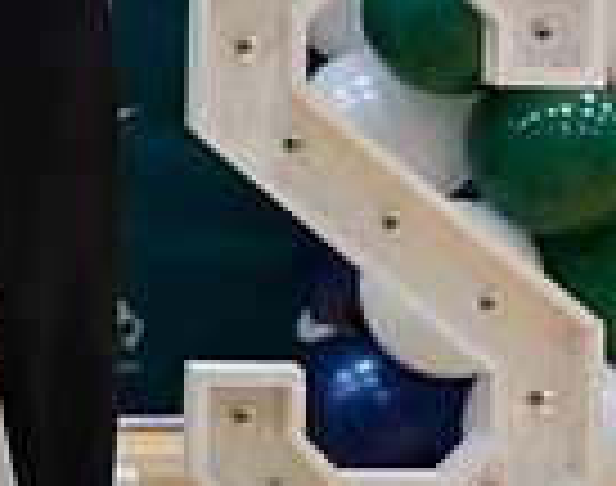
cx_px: -635
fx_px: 4695
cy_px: -232
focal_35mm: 259
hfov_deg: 7.2
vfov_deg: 5.9
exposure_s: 1/320
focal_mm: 50
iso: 400
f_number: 1.2
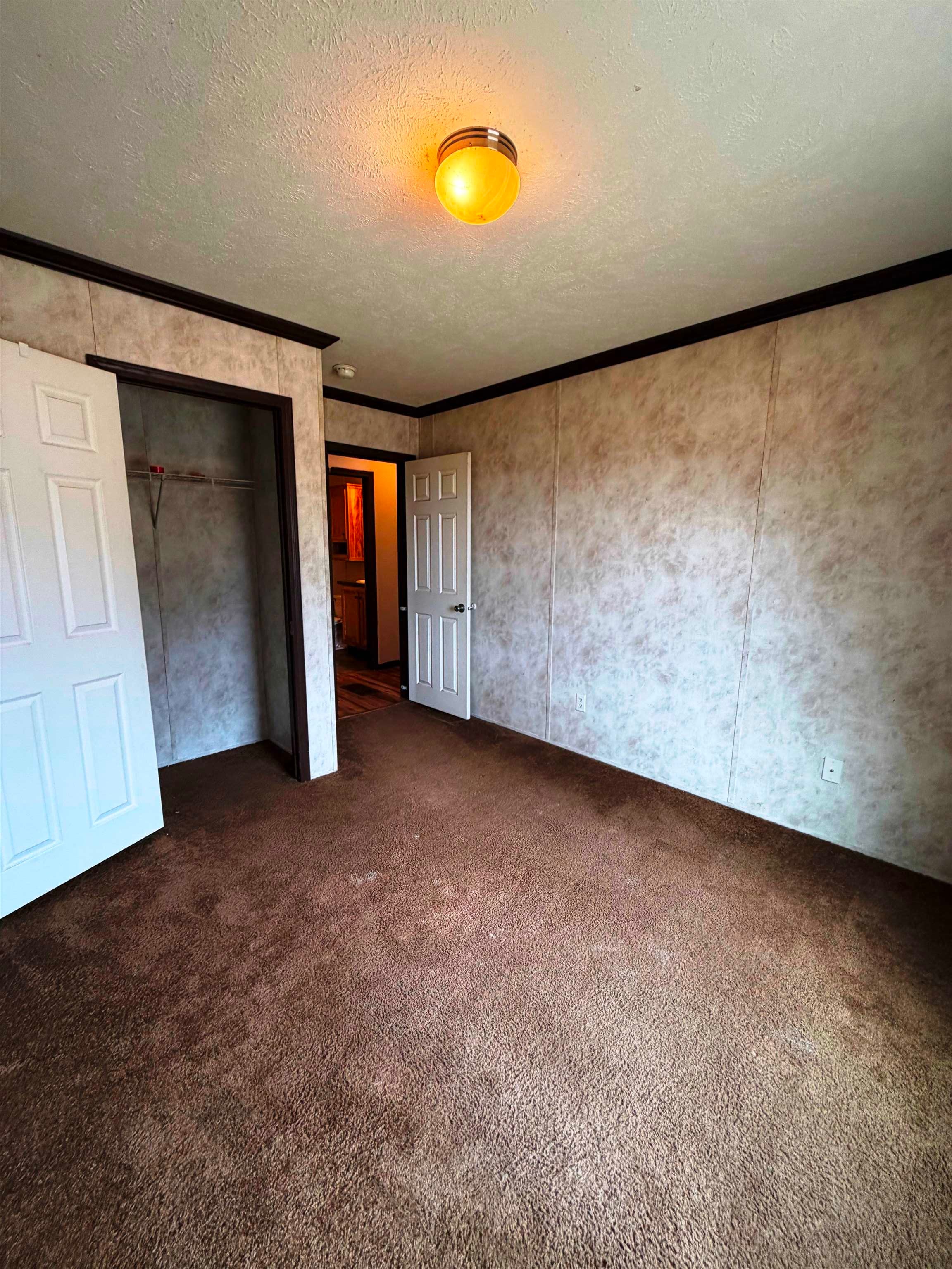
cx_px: 476
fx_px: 513
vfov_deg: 102.1
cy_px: 634
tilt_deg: -9.0
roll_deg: -0.6
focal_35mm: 14
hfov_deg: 85.7
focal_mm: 2.22
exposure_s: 1/60
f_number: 2.2
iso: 200
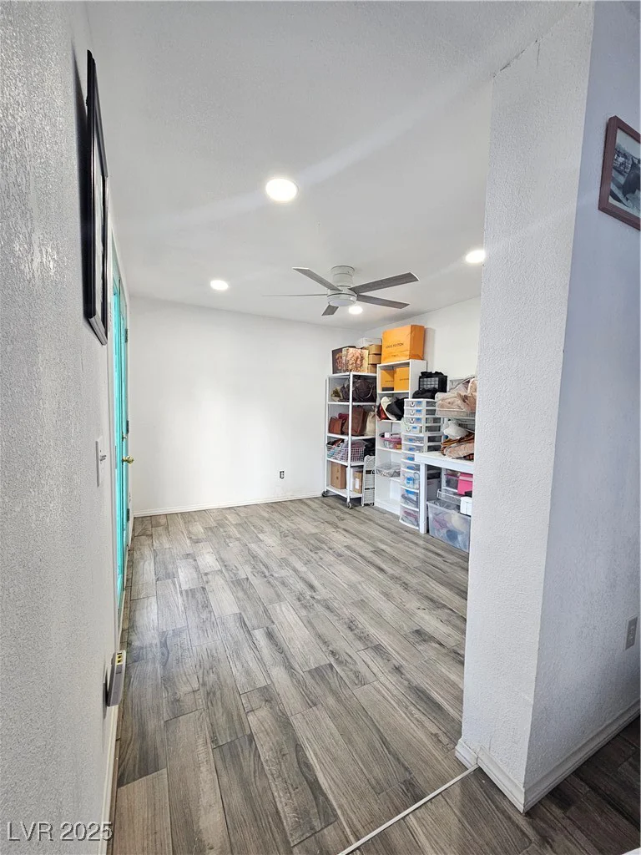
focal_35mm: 13
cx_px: 320
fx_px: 321
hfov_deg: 89.9
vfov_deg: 106.2
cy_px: 428
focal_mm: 2.2
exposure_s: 1/77
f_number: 2.2
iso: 200
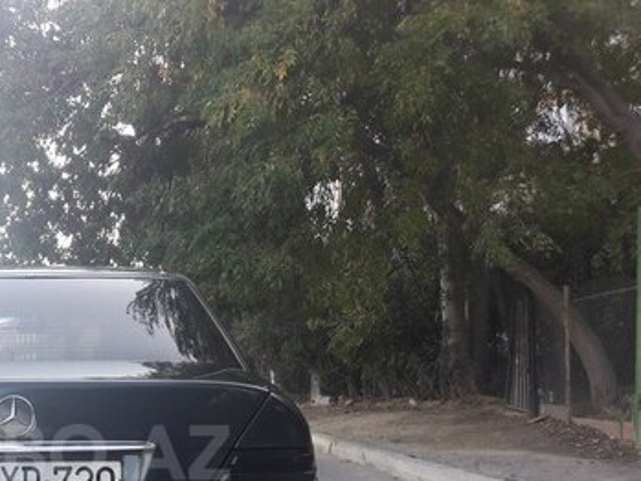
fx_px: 982
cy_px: 453
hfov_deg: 33.8
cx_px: 42
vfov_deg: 26.4
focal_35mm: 53
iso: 40
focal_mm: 3.7
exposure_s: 1/167
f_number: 1.9
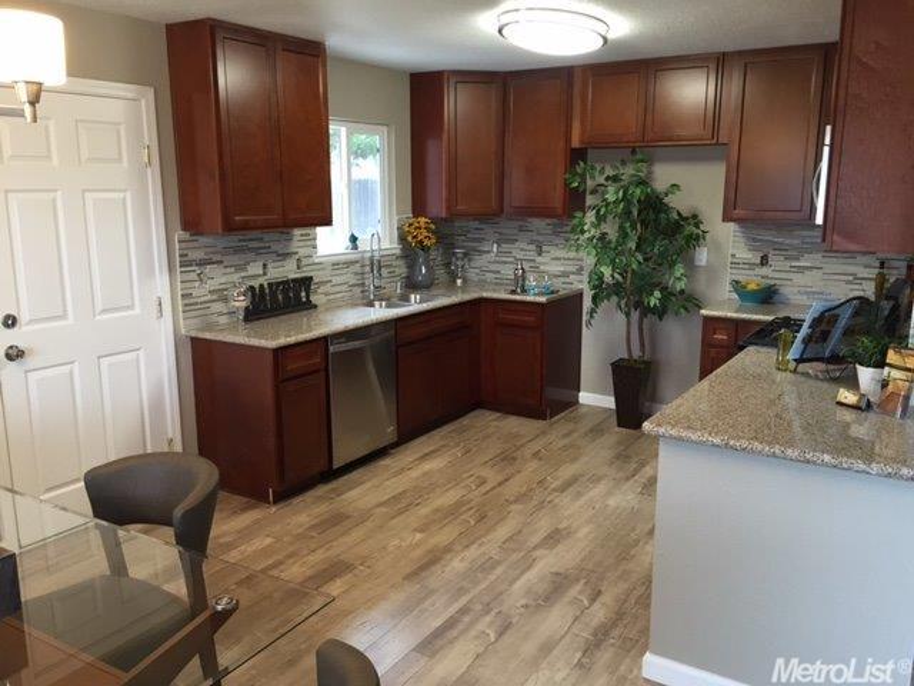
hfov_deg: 61.7
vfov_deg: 48.2
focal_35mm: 29
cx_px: 457
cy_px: 343
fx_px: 766
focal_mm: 4.15
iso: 80
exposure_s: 1/30
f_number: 2.2
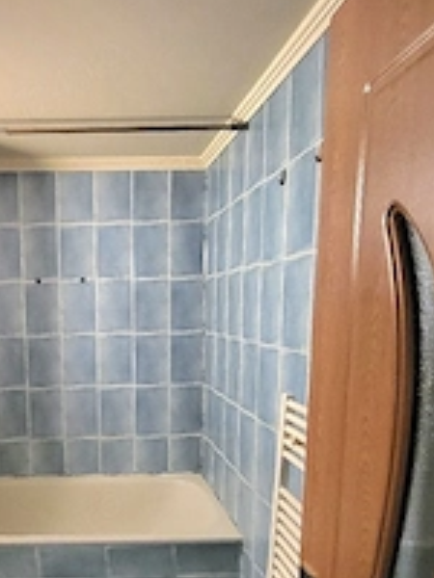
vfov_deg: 66.0
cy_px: 370
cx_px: 87
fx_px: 435
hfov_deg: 49.9
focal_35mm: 26
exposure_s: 1/33.4
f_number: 2.2
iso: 800
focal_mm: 1.74
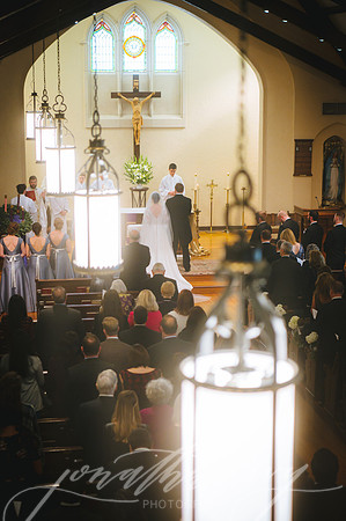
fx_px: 1011
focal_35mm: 70
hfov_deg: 19.4
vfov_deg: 28.9
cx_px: 173
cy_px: 260
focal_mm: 70
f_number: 2.8
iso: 1250
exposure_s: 1/200
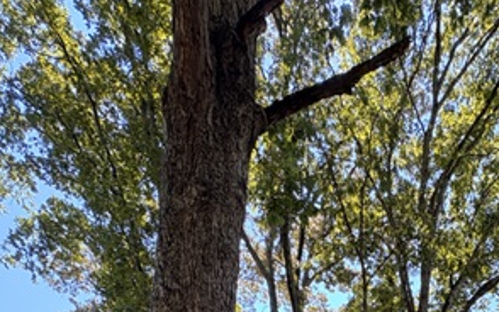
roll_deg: -0.6
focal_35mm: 32
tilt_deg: +5.0
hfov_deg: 56.1
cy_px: 533
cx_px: 387
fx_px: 435
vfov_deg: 23.8
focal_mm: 2.22
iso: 64
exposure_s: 1/165
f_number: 2.2
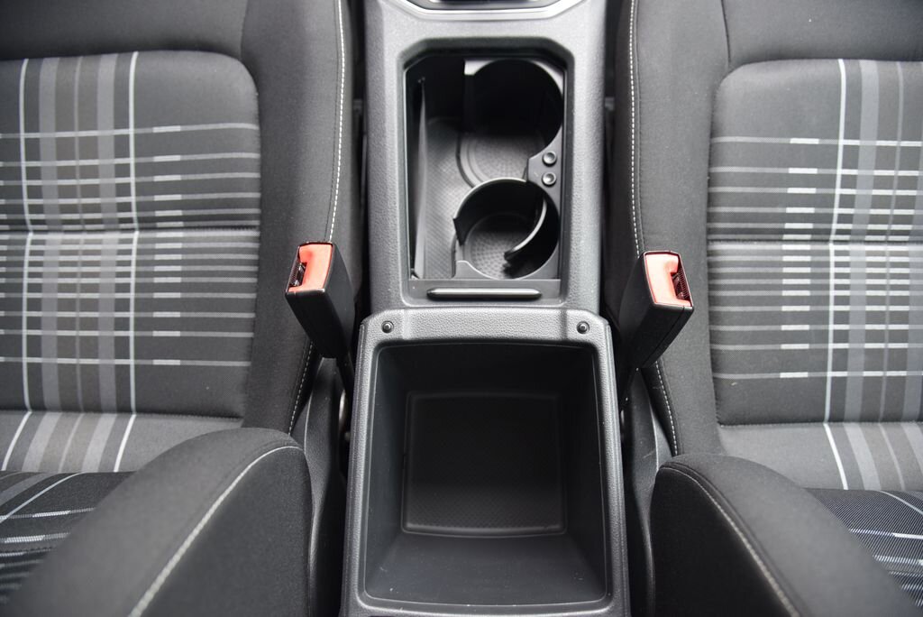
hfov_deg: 73.7
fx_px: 616
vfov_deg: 53.2
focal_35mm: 24
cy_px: 308
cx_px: 462
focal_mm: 24
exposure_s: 1/20
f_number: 4
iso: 500
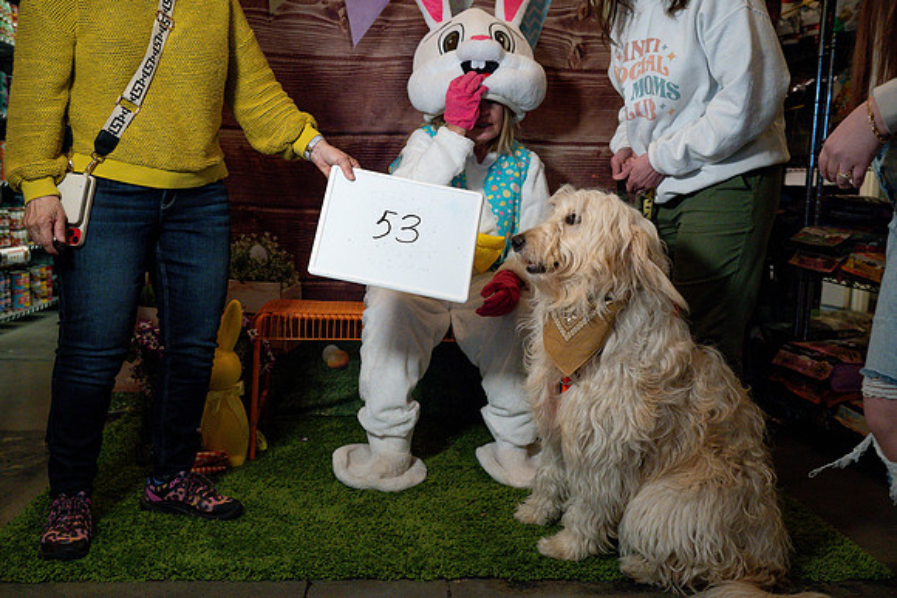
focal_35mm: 35
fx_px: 872
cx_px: 448
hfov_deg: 54.4
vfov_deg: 37.9
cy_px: 299
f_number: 4.5
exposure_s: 1/500
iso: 8000
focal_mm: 35
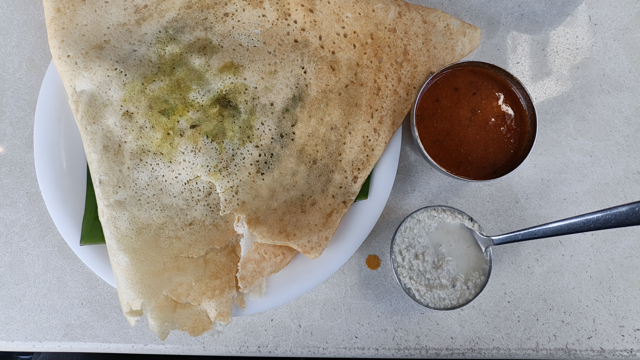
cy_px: 121
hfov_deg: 71.9
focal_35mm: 26
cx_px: 312
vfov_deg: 43.8
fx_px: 441
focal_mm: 4.71
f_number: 1.79
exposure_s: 1/66.6
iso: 172
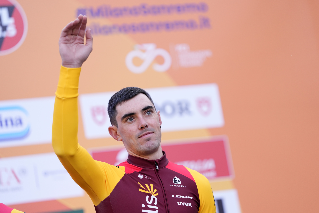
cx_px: 160
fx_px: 1533
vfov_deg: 7.9
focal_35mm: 173
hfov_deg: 11.9
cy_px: 106
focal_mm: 173
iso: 1000
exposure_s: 1/1000
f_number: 2.8
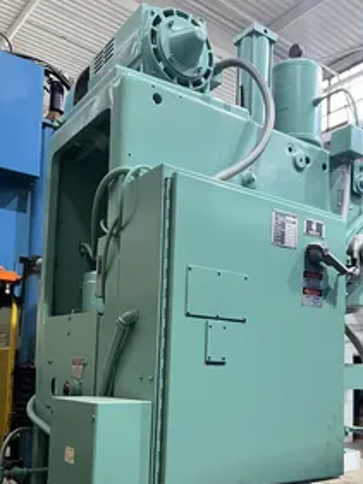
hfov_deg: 38.6
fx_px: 517
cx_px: 212
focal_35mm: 37
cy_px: 331
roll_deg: -3.6
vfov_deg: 49.1
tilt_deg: +4.3
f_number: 1.5
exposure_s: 1/60
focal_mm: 5.7
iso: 160
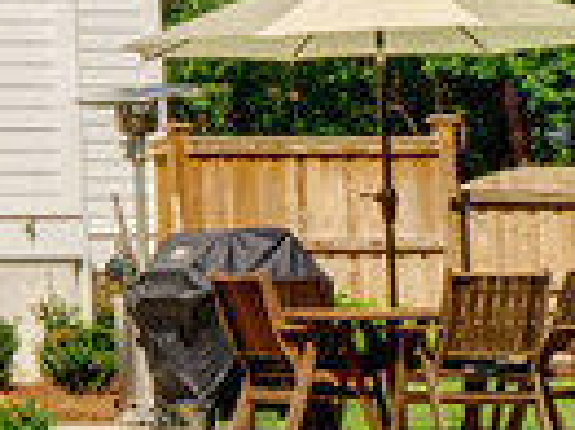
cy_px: 26
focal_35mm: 183
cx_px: -974
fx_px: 3037
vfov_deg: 8.1
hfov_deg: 9.2
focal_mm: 12
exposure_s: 1/400
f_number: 8
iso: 200
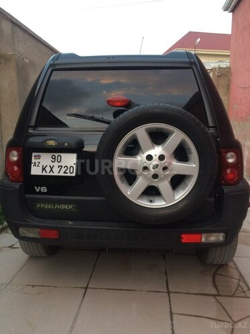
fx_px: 279
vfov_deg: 61.7
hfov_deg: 48.2
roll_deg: -0.1
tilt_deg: -11.2
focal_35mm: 29
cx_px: 125
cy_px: 167
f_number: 2.2
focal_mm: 4.15
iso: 125
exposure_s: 1/33
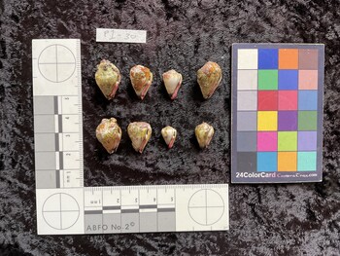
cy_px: 128
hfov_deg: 61.6
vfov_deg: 48.3
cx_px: 170
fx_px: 285
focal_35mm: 29
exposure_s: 1/120
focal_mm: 3
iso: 50
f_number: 1.8
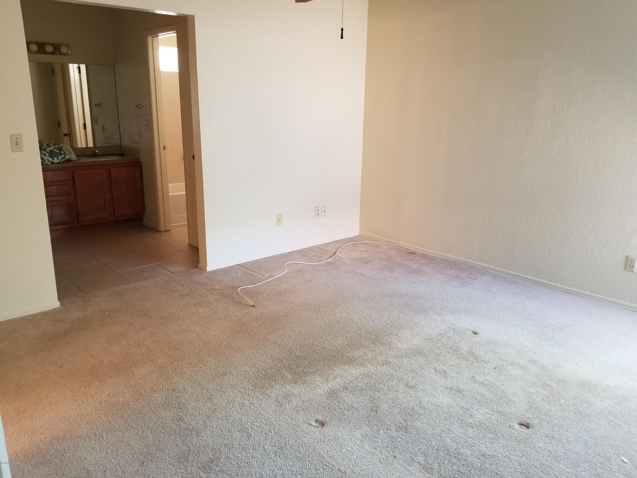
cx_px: 318
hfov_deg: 67.3
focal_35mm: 26
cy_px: 239
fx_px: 478
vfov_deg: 53.1
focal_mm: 4.25
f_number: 1.7
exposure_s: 1/17
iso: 250
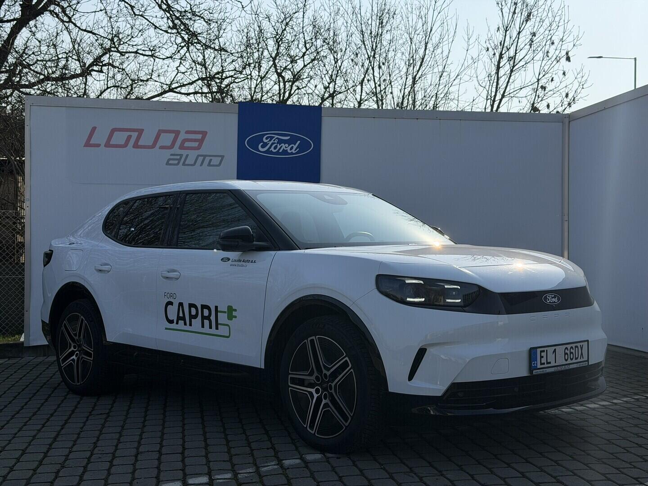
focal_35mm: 48
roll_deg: +0.2
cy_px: 243
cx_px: 324
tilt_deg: -0.1
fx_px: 899
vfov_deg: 30.3
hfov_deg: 39.7
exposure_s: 1/7143
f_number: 1.78
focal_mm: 6.76
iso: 64
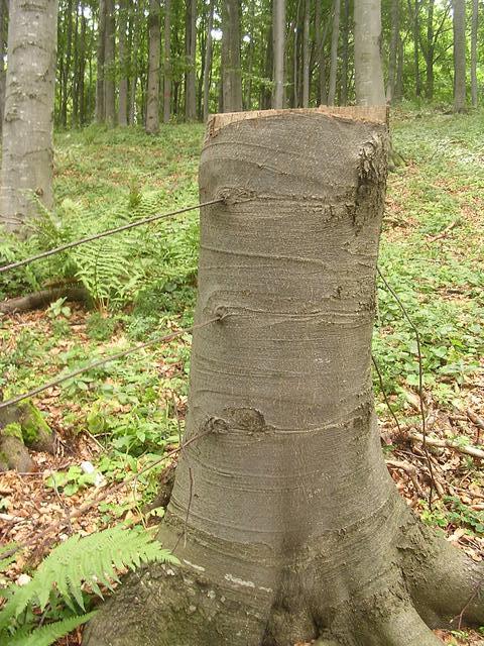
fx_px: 708
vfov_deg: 49.0
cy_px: 323
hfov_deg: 37.7
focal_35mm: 38
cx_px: 242
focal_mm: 5.8
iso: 100
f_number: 2.8
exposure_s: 1/21.3
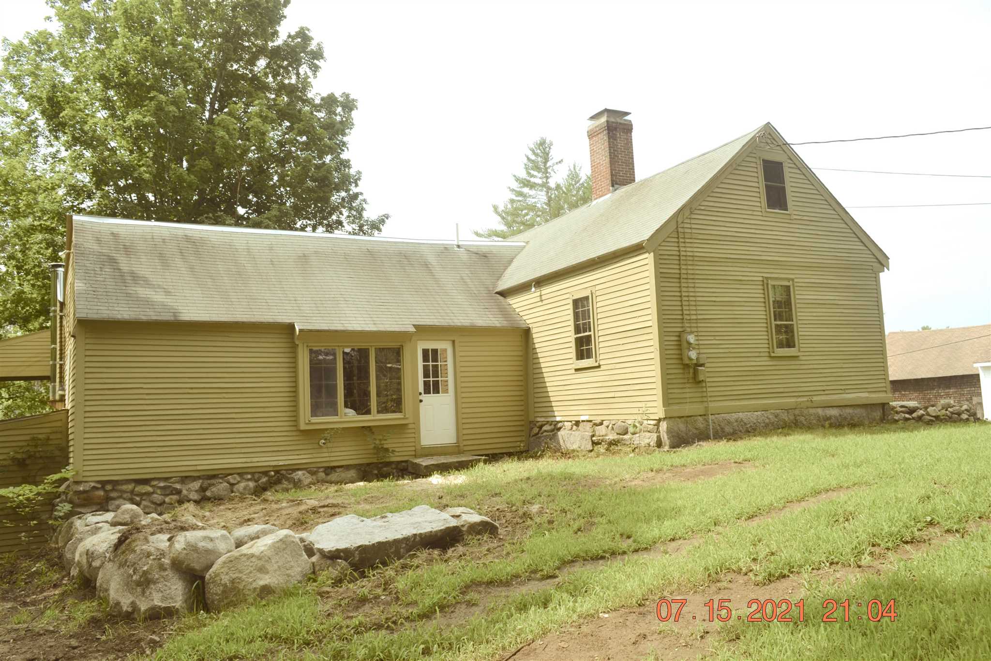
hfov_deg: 67.4
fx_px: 743
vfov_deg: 47.9
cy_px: 330
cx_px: 496
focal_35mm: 27
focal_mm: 18
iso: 100
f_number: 6.3
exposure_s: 1/200
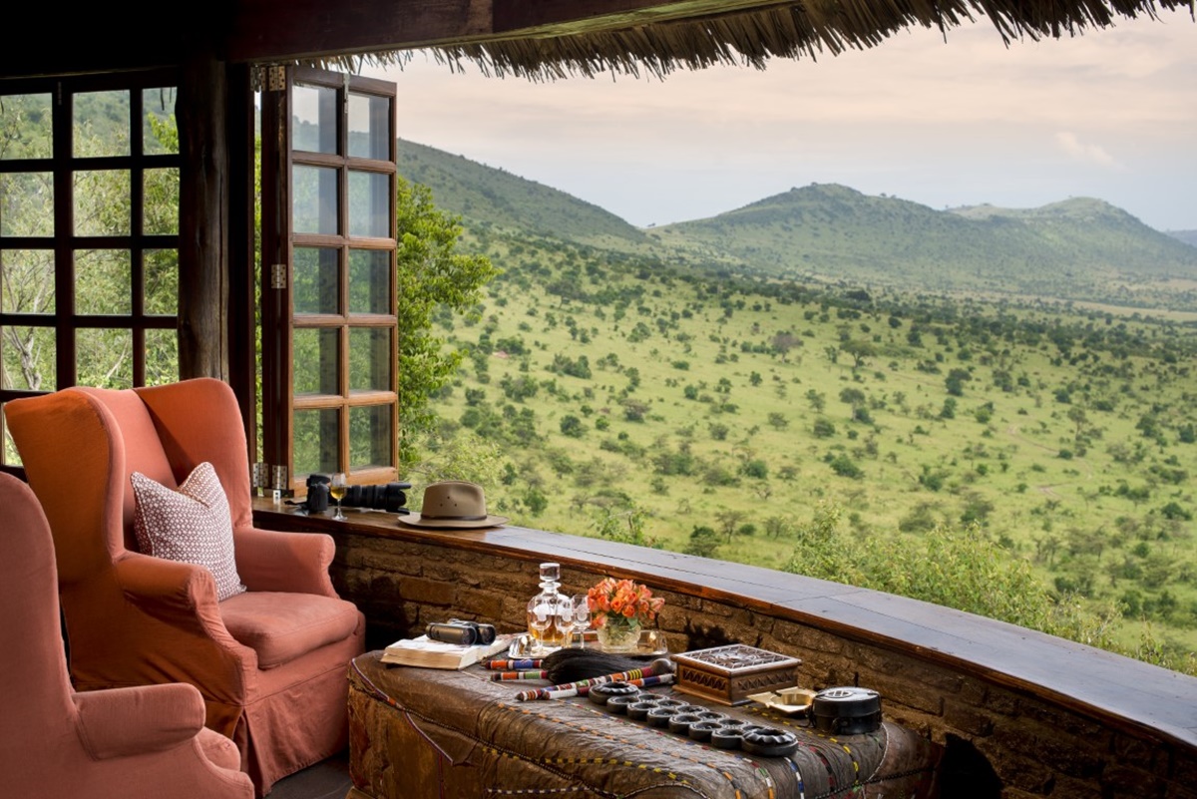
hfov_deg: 39.6
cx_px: 598
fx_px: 1663
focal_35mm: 50
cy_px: 400
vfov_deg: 27.0
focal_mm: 50
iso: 200
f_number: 9.5
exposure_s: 1/180
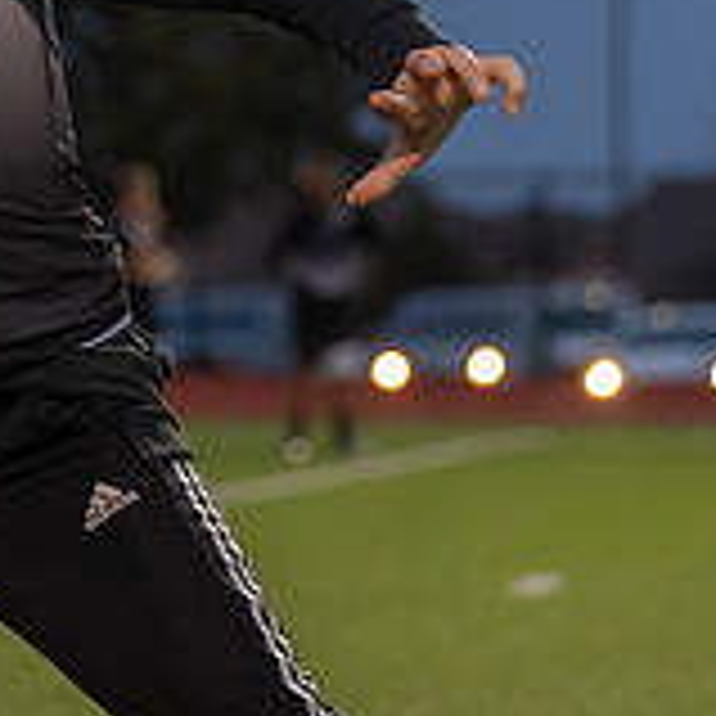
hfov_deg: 8.0
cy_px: -25
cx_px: -198
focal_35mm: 217
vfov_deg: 8.0
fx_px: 5078
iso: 2500
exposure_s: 1/1000
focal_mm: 70
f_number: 3.2
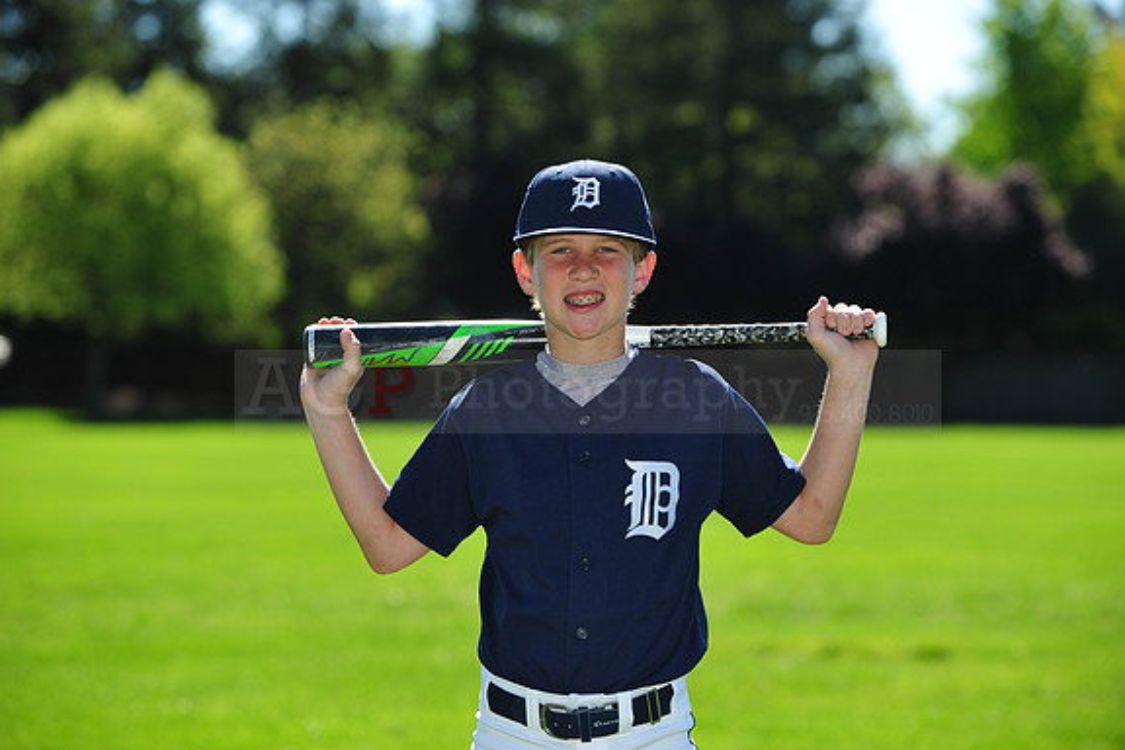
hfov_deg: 14.1
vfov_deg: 9.4
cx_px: 562
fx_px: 4562
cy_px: 375
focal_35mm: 146
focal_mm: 145
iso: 320
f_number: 5
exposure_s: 1/1250
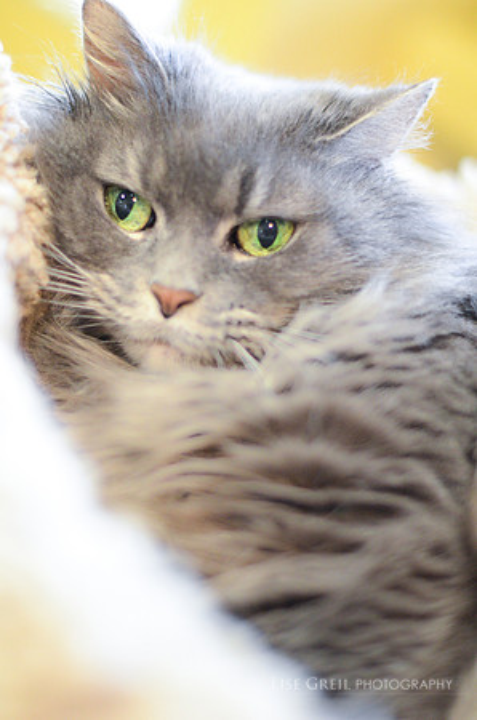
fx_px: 1497
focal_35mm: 75
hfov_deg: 18.1
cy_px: 360
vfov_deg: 27.0
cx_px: 238
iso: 2500
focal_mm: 50
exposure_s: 1/160
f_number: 1.6
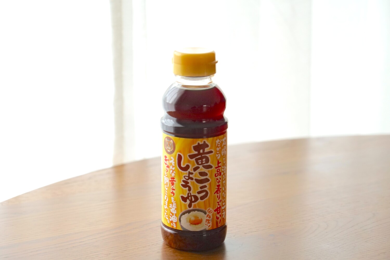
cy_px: 130
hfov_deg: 23.4
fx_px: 942
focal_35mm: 87
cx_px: 195
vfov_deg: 15.7
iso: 800
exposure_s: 1/160
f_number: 4
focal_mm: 58
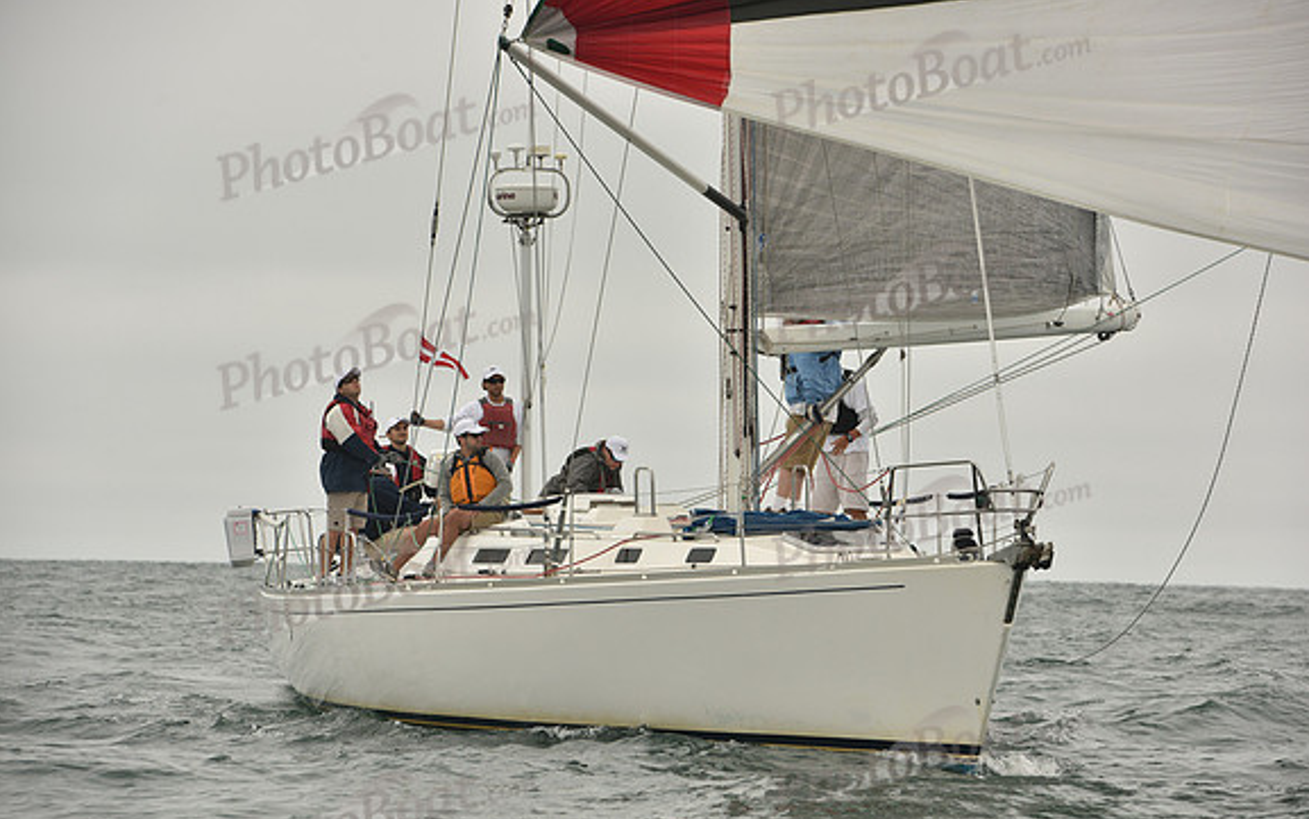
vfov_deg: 6.4
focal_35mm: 205
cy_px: 437
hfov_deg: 10.2
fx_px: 7315
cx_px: 656
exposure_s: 1/800
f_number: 10
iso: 320
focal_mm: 200
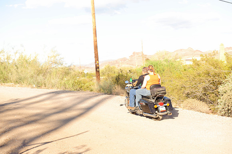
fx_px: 451
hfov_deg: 28.9
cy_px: 77
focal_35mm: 70
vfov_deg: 19.4
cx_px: 116
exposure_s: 1/250
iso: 200
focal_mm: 70
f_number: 8
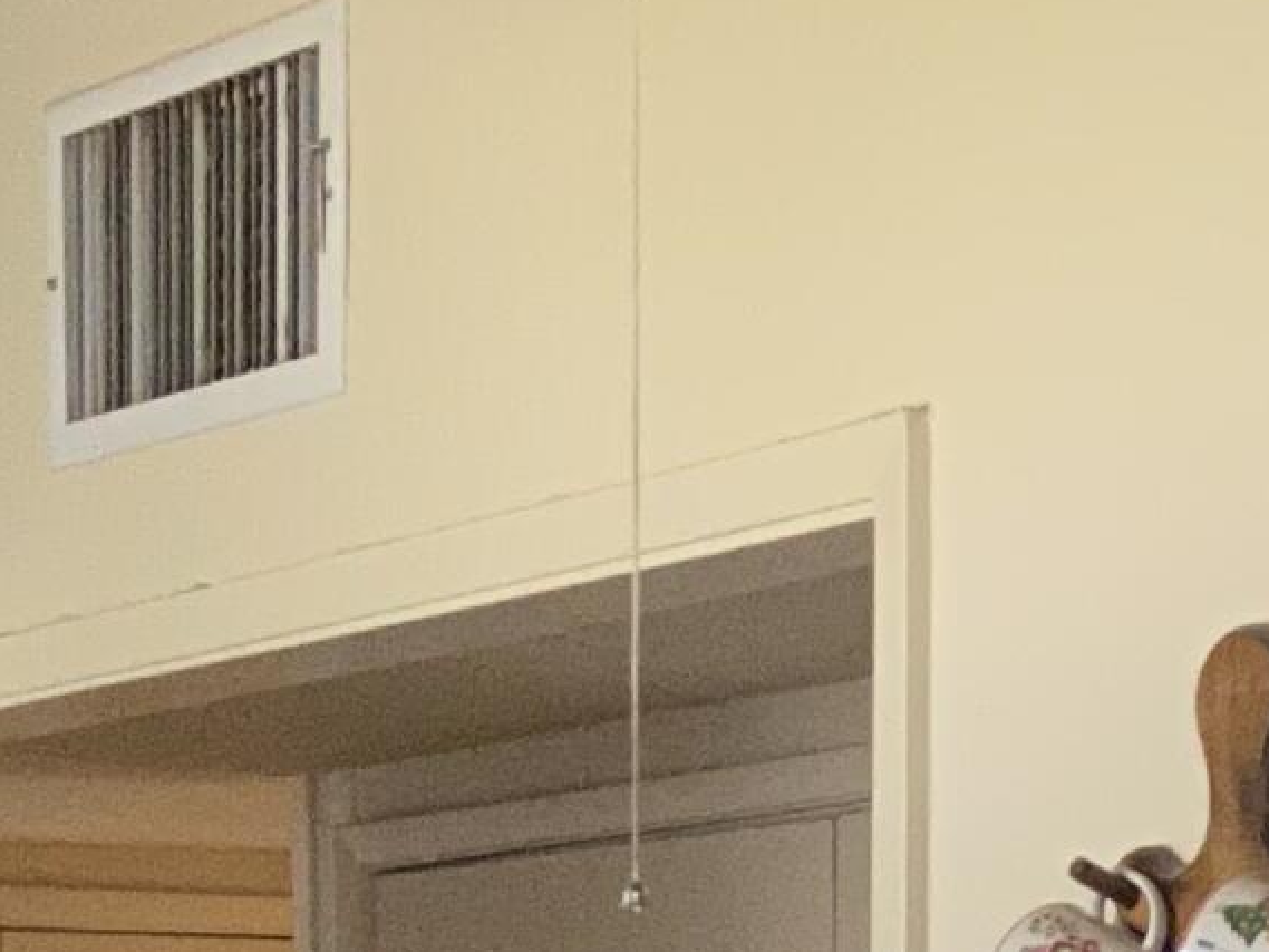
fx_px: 5023
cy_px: 2350
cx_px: 377
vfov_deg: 9.5
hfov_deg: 14.4
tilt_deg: -11.2
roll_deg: +1.4
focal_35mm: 137
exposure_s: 1/60
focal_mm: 4.25
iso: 320
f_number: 1.8
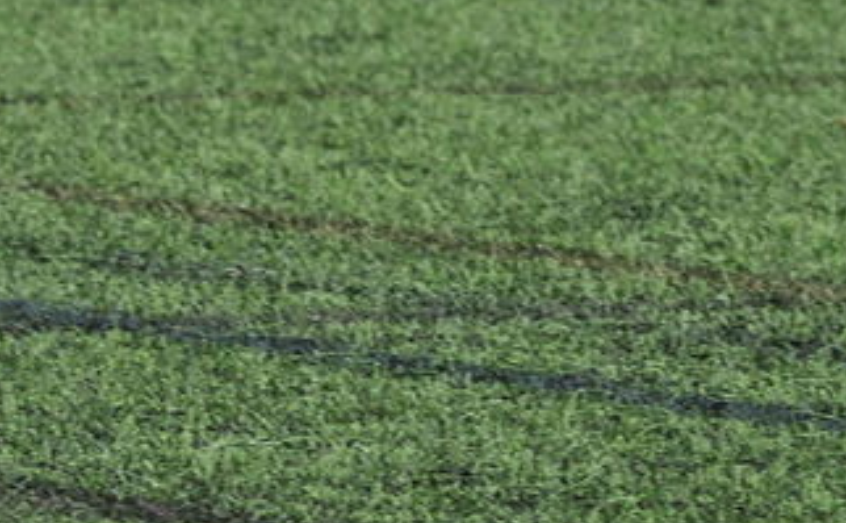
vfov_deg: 1.5
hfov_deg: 2.5
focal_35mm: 857
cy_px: -1073
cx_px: -745
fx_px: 19697
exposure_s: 1/1000
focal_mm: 110
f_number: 4.5
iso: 320
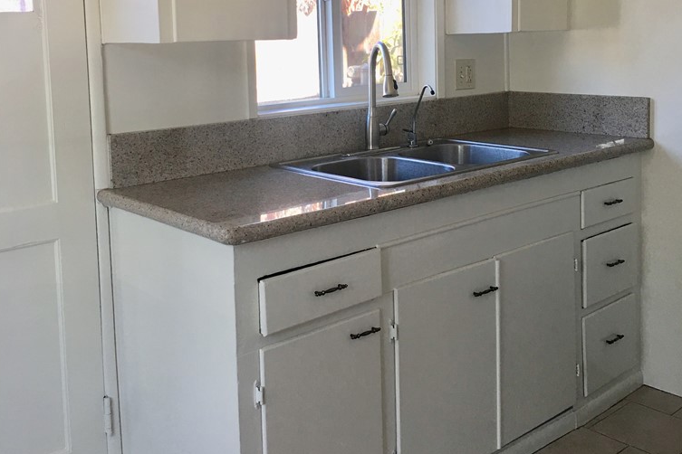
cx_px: 341
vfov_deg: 32.1
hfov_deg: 47.4
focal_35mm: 41
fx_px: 777
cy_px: 116
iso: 25
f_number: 2.2
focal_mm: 4.15
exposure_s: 1/30
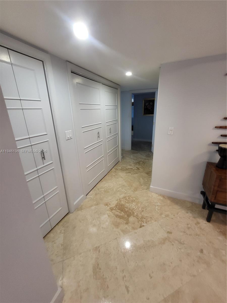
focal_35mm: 13
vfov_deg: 106.2
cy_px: 152
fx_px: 114
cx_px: 114
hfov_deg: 89.9
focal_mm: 1.74
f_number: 2.2
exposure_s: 1/60
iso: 200
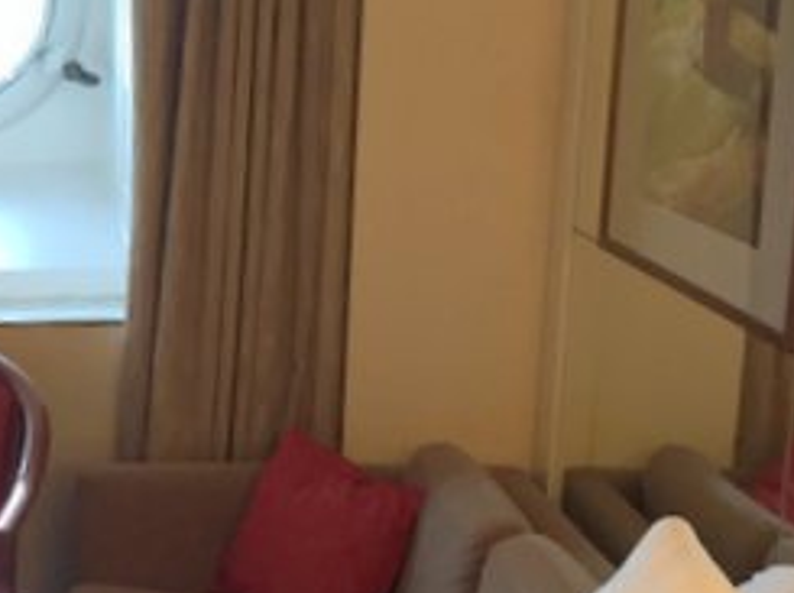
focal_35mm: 83
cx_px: -237
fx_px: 1901
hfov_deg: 21.4
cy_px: 426
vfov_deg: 17.7
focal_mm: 4.15
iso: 40
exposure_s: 1/33
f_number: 2.2
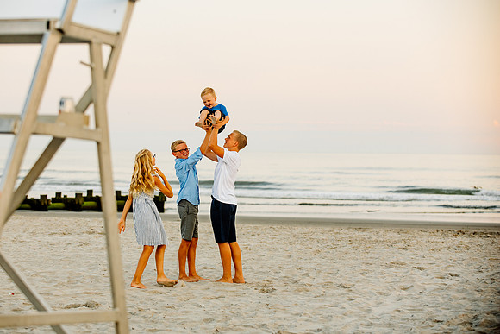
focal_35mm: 109
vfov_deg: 12.6
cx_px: 213
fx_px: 1517
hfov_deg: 18.7
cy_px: 158
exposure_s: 1/320
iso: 200
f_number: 3.2
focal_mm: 95
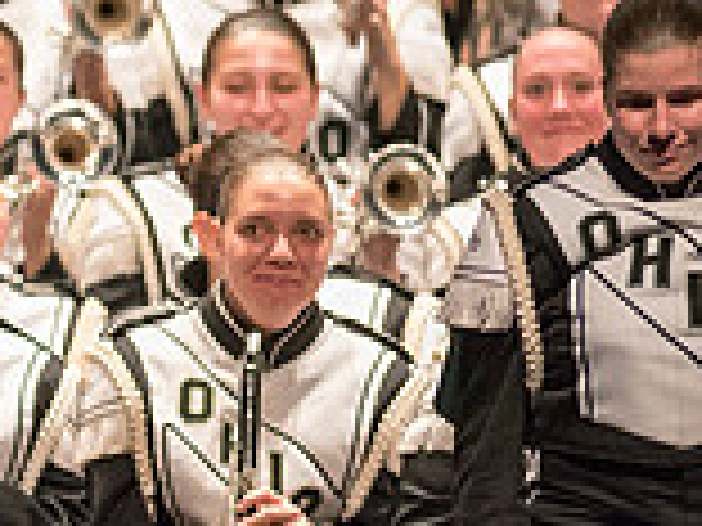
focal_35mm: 1074
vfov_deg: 1.4
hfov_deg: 1.8
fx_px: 21780
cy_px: 79
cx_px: -598
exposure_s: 1/500
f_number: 2.8
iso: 4000
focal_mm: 300
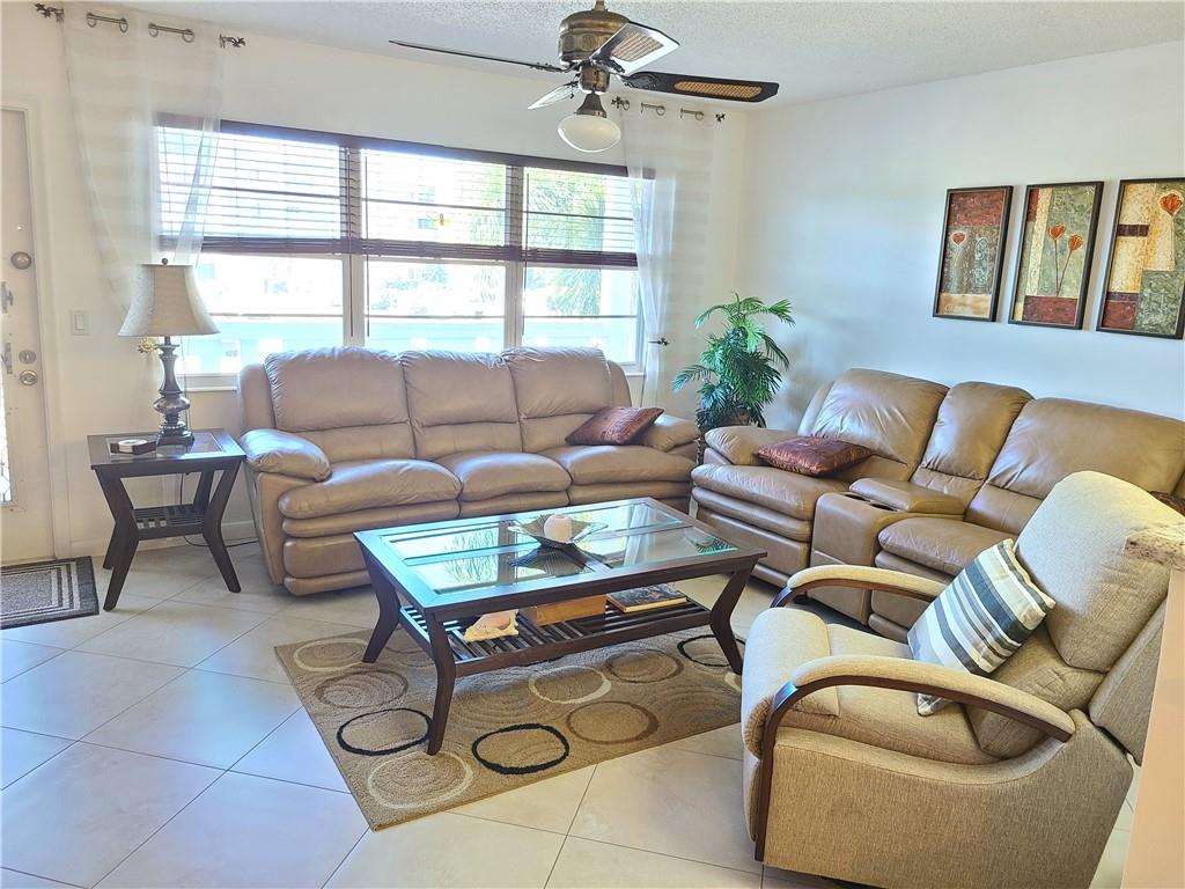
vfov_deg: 53.1
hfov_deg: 67.3
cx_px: 592
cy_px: 444
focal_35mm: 26
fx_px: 890
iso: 250
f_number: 1.8
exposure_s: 1/39
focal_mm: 5.4
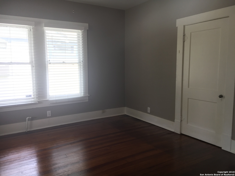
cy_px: 88
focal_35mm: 29
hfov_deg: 61.7
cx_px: 118
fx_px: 197
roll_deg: +0.4
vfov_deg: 48.2
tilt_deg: -7.0
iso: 25
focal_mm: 4.15
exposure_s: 1/30
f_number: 2.2
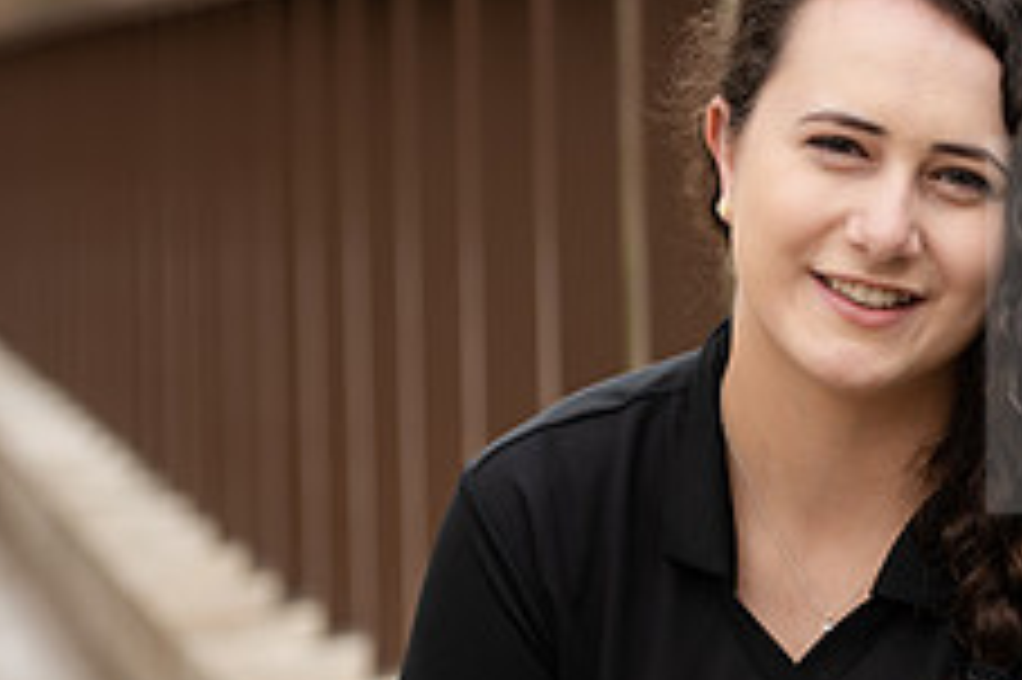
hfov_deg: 9.3
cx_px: 851
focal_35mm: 220
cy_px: 682
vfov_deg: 6.2
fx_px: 6241
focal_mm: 86
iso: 64
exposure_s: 1/200
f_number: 4
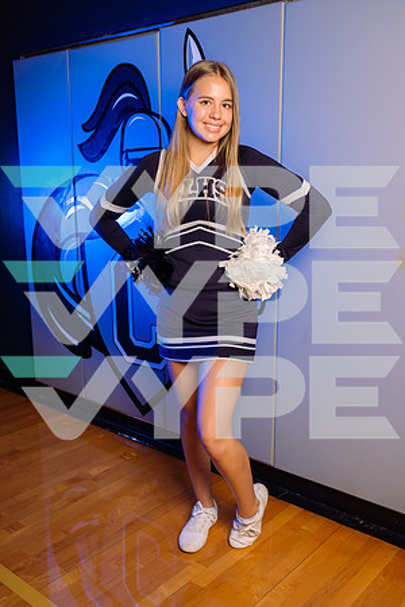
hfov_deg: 36.9
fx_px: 607
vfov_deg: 53.1
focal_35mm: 36
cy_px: 304
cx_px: 202
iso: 100
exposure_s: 1/250
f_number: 5.6
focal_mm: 36
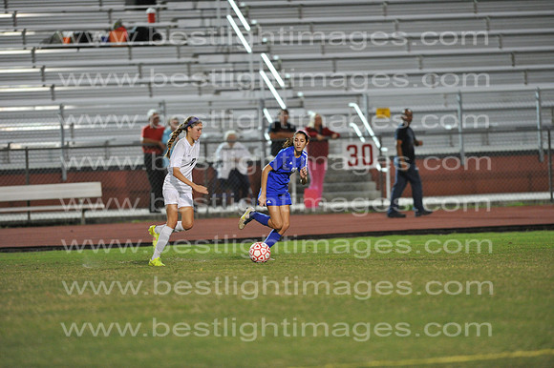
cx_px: 277
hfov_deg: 6.9
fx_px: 4614
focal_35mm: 300
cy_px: 184
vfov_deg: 4.6
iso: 5000
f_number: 3.2
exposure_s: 1/400
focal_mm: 300
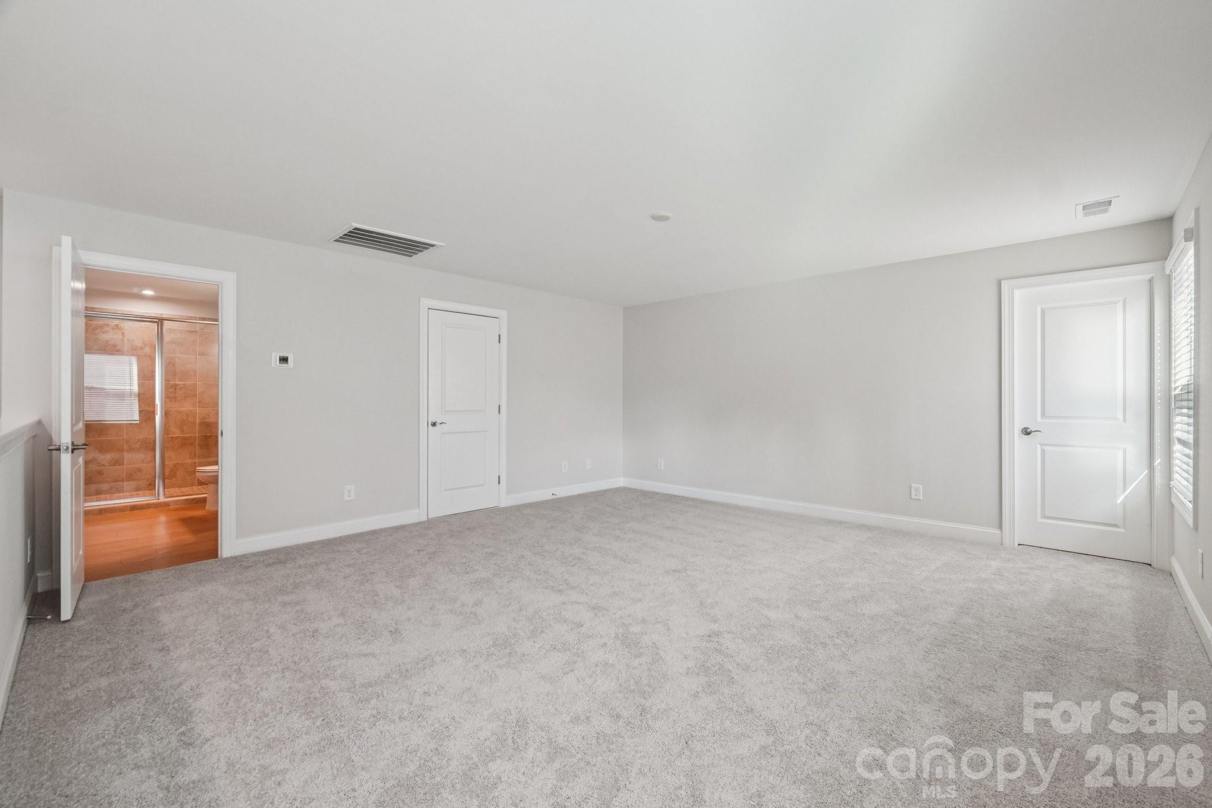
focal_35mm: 15
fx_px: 505
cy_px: 404
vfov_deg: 77.3
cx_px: 606
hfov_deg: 100.4
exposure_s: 1/15
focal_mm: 10
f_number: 8
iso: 400
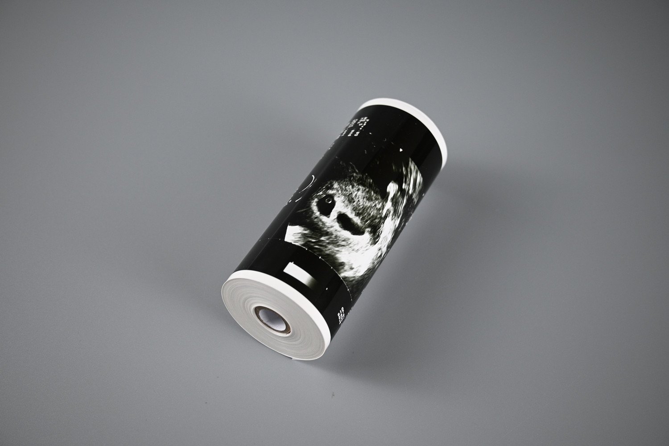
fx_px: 808
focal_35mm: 44
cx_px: 334
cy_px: 223
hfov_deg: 45.0
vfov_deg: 30.8
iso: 320
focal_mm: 29
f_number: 4.8
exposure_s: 1/250
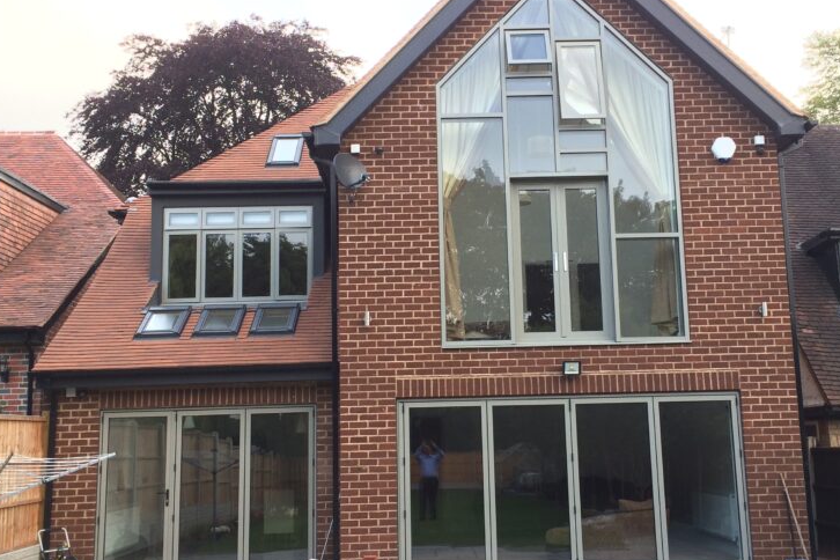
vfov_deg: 30.5
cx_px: 448
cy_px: 270
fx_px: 1027
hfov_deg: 44.5
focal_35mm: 44
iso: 32
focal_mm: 4.12
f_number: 2.2
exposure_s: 1/145
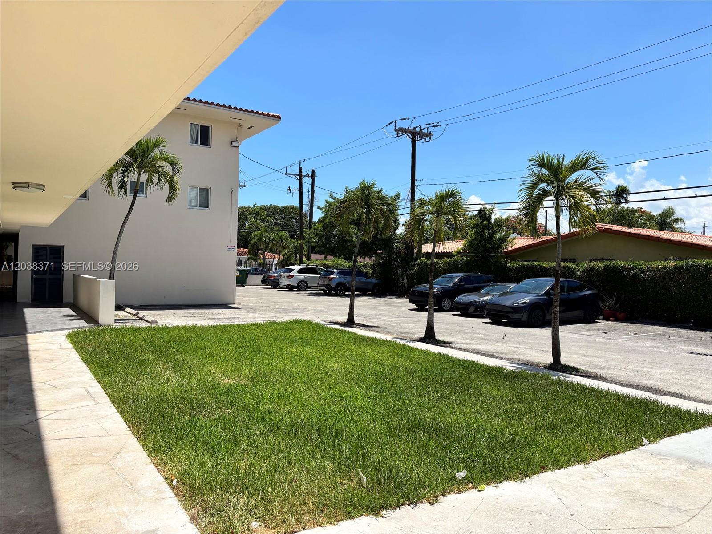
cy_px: 267
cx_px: 356
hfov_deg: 67.3
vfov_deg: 53.1
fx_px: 535
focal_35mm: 26
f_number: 1.6
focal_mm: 5.96
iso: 50
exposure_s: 1/4082
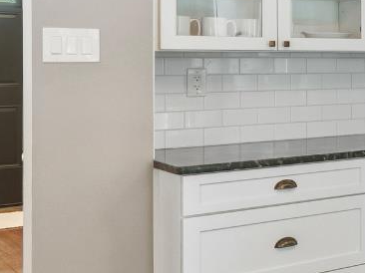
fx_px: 748
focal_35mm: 71
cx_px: 649
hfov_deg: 20.1
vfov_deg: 20.5
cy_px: 71
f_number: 9
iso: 400
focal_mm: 12
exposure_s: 1/6
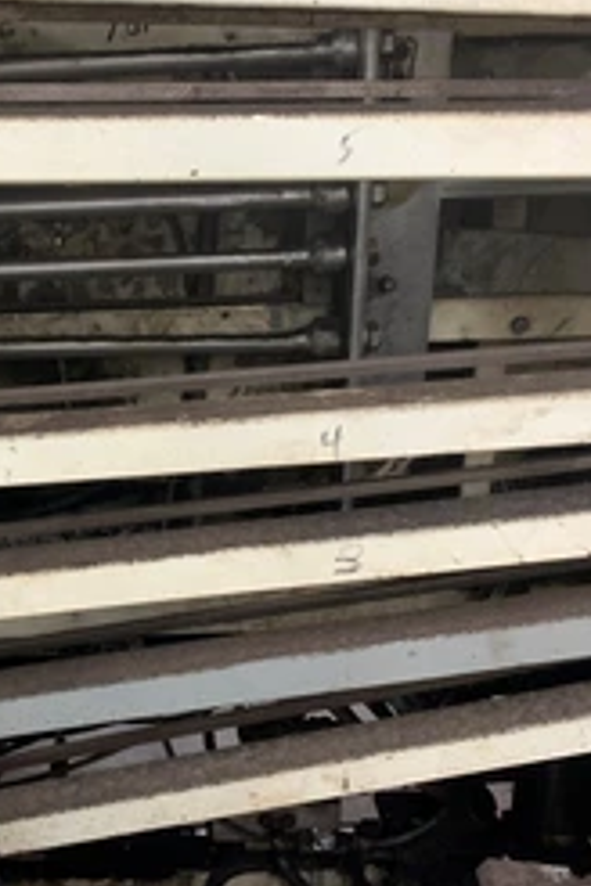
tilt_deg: -24.4
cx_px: 90
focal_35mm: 44
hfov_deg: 29.6
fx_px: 1083
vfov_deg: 44.5
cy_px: 483
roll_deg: +0.8
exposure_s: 1/30
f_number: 1.8
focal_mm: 4.25
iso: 400
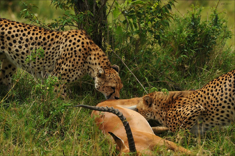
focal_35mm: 500
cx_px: 118
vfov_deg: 2.7
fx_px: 3261
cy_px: 78
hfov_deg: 4.1
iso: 400
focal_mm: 500
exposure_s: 1/1000
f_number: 9
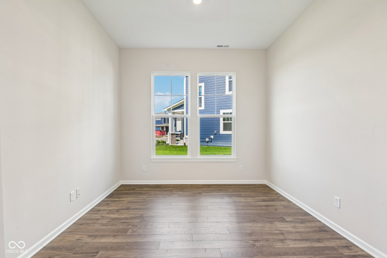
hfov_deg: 96.7
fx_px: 172
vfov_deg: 73.7
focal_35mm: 16
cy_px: 129
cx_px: 194
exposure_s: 1/20
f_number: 8
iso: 100
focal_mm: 16
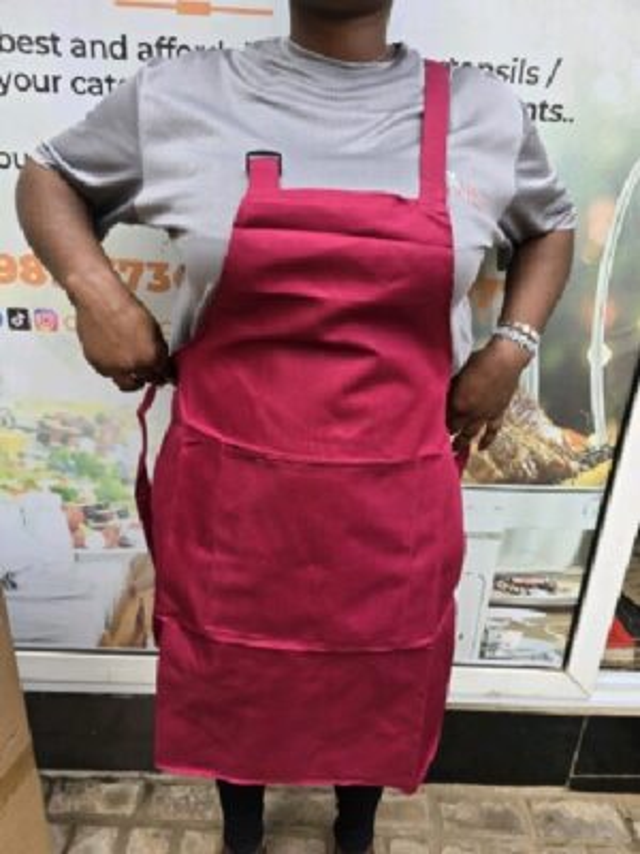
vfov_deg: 73.9
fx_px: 567
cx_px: 320
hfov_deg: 58.9
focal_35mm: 23
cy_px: 427
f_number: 1.7
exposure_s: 1/182
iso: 25
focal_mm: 6.3
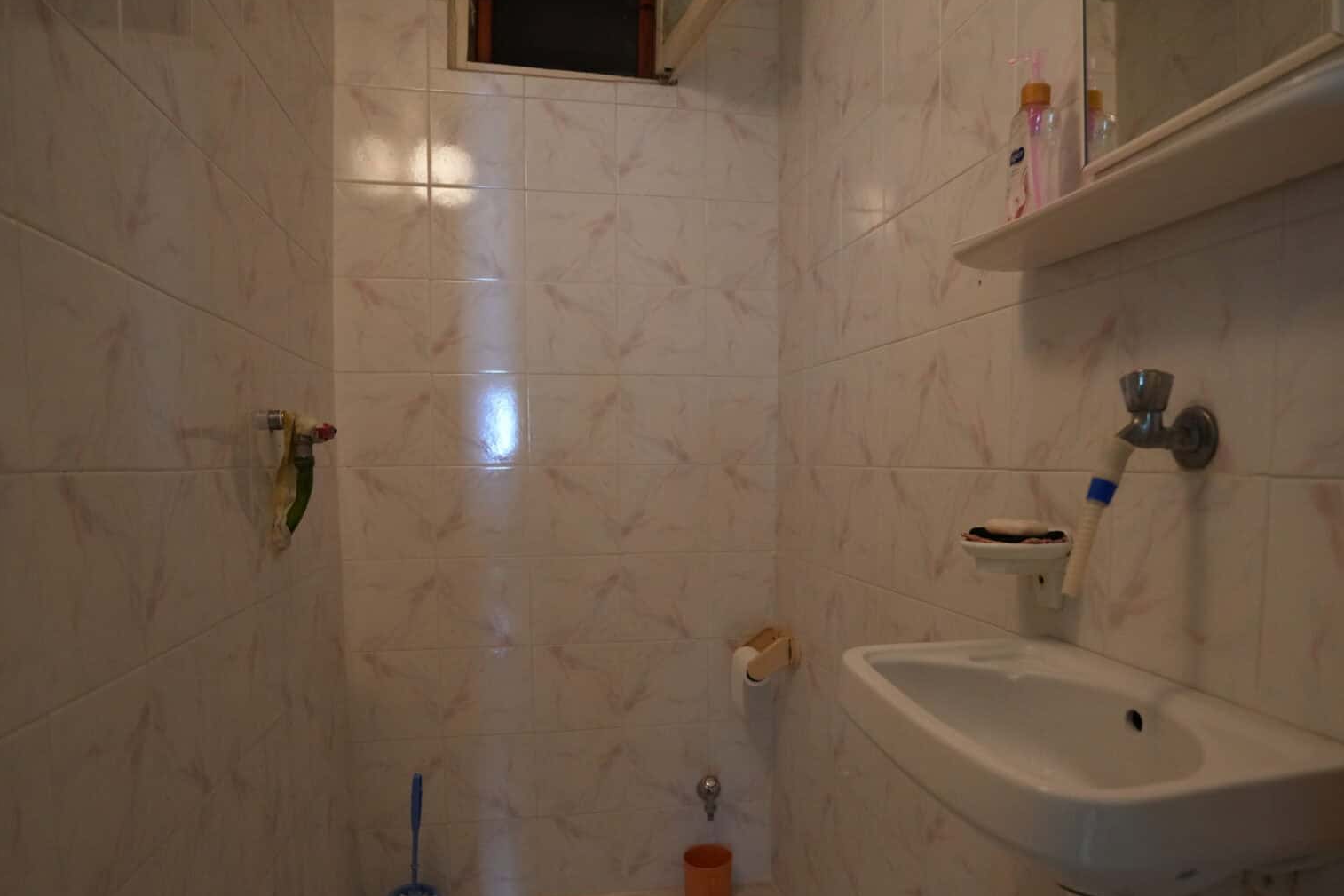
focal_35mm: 23
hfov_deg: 75.9
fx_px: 859
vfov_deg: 54.7
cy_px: 539
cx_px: 735
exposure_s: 1/160
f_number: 2.8
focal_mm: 17
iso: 3200
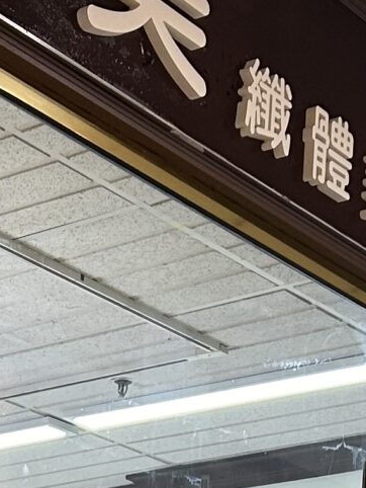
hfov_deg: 10.7
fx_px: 1944
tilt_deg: +5.5
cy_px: 778
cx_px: 42
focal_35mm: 138
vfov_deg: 13.3
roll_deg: -3.3
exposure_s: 1/60
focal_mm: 5.7
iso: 100
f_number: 1.5
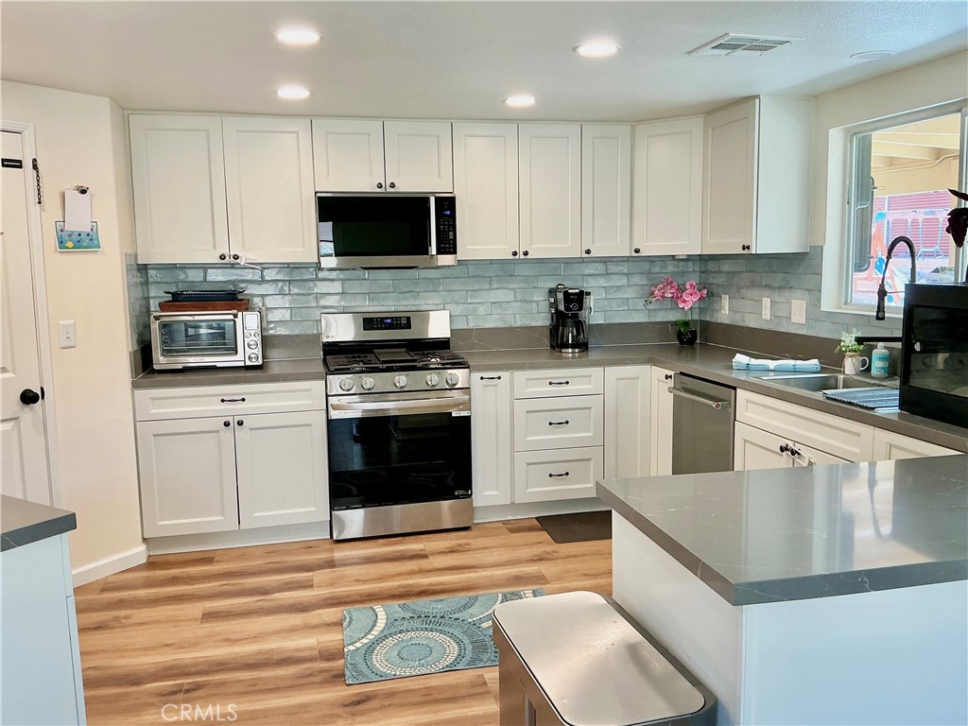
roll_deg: +2.0
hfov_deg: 61.7
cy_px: 363
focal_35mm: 29
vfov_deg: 48.2
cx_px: 484
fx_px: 811
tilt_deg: -7.0
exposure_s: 1/60
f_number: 1.8
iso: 40
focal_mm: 3
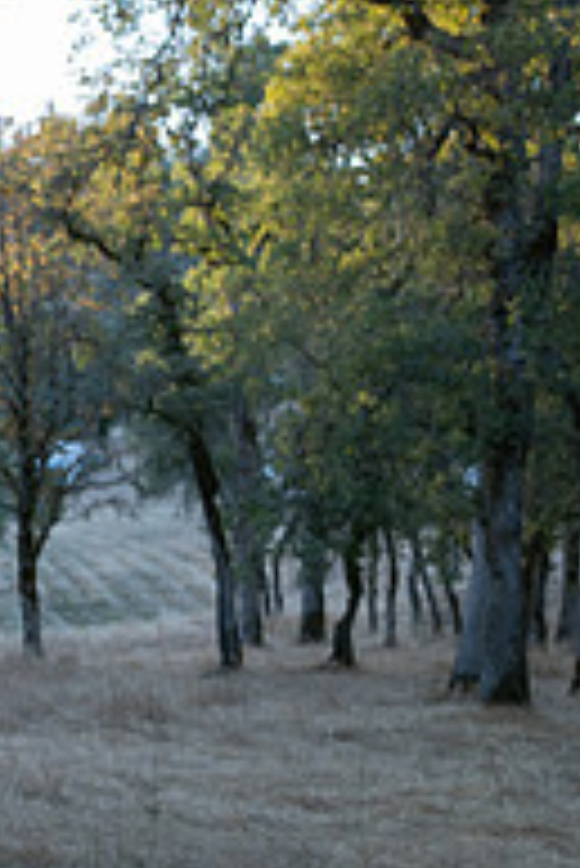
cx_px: -616
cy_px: 677
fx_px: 1737
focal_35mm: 72
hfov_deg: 15.0
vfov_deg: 27.6
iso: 200
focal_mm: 24
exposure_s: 1/125
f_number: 2.8
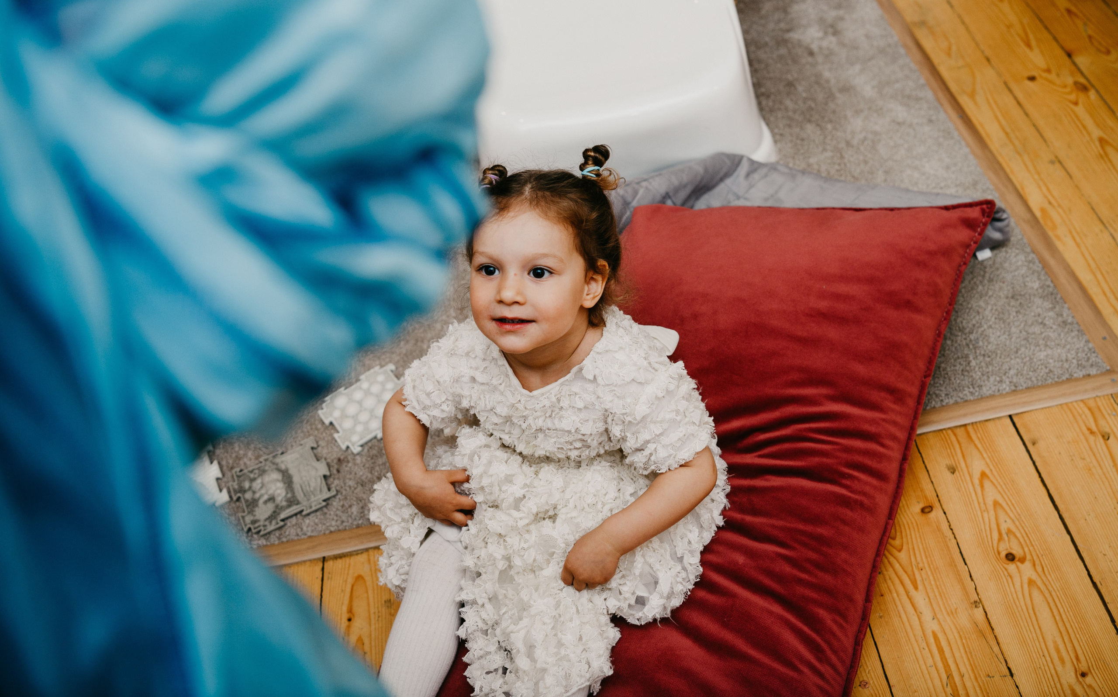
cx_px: 640
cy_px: 270
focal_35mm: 40
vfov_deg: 32.1
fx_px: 1209
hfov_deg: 49.5
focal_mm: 34
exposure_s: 1/160
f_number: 3.2
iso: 160
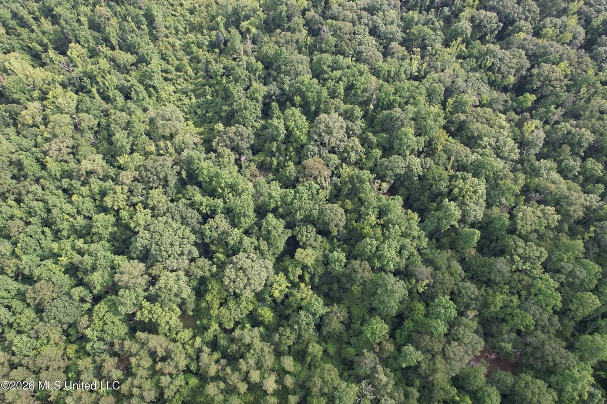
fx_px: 371
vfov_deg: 57.2
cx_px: 304
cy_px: 202
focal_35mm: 22
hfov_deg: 78.6
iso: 110
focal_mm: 8.4
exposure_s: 1/350
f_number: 2.8
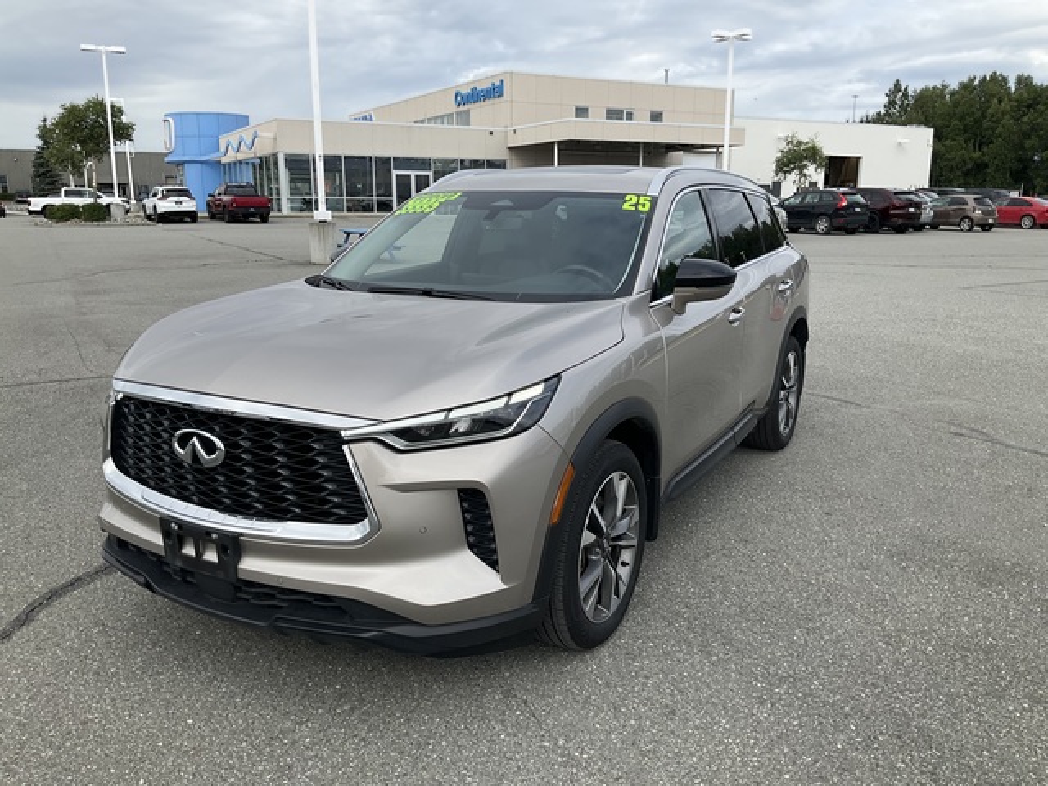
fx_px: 878
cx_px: 524
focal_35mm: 29
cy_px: 393
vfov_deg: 48.2
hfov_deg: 61.7
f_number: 1.8
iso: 25
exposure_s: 1/1342
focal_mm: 3
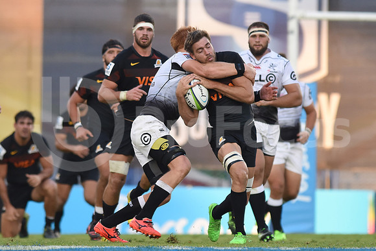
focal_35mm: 420
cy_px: 126
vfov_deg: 3.3
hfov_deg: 4.9
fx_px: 4387
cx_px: 188
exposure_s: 1/1000
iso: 1250
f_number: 4
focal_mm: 420
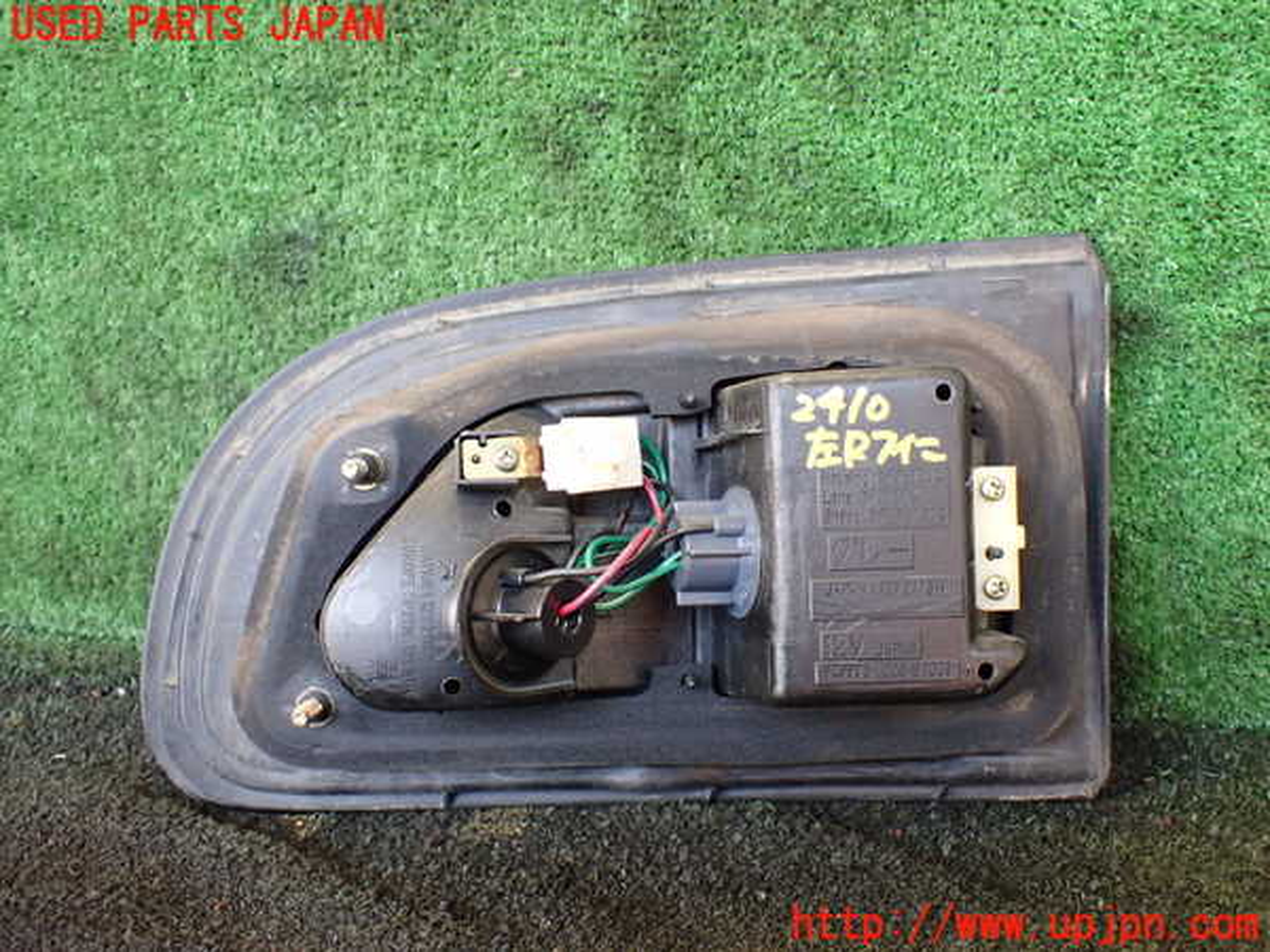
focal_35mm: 30
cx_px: 635
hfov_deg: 60.0
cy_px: 476
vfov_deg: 46.8
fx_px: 1101
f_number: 2.3
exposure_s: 1/125
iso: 640
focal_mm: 5.4
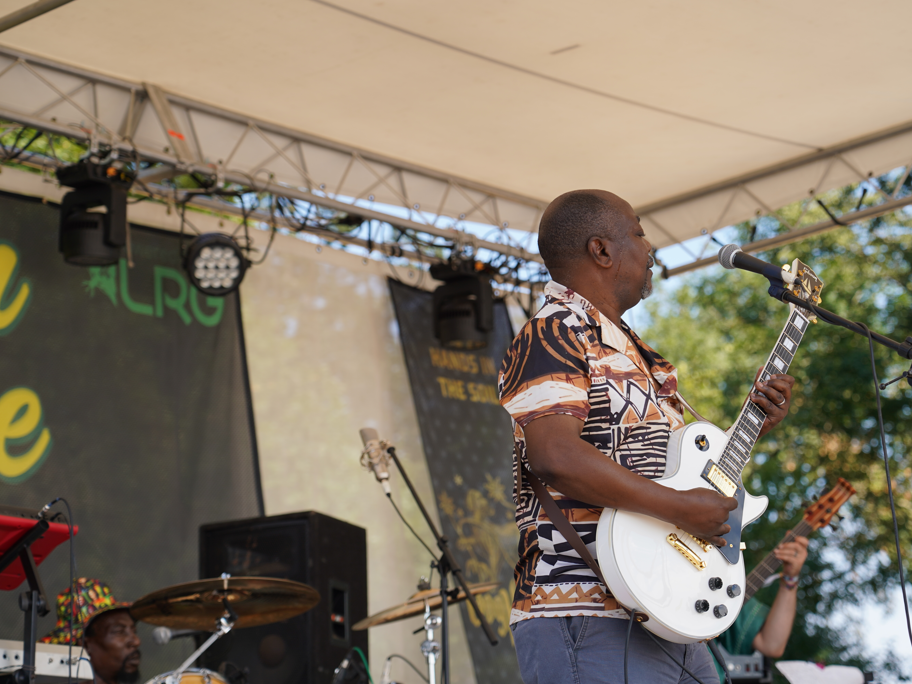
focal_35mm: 114
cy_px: 342
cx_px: 488
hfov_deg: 17.3
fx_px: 3004
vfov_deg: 13.0
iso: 100
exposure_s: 1/250
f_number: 5
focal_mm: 105
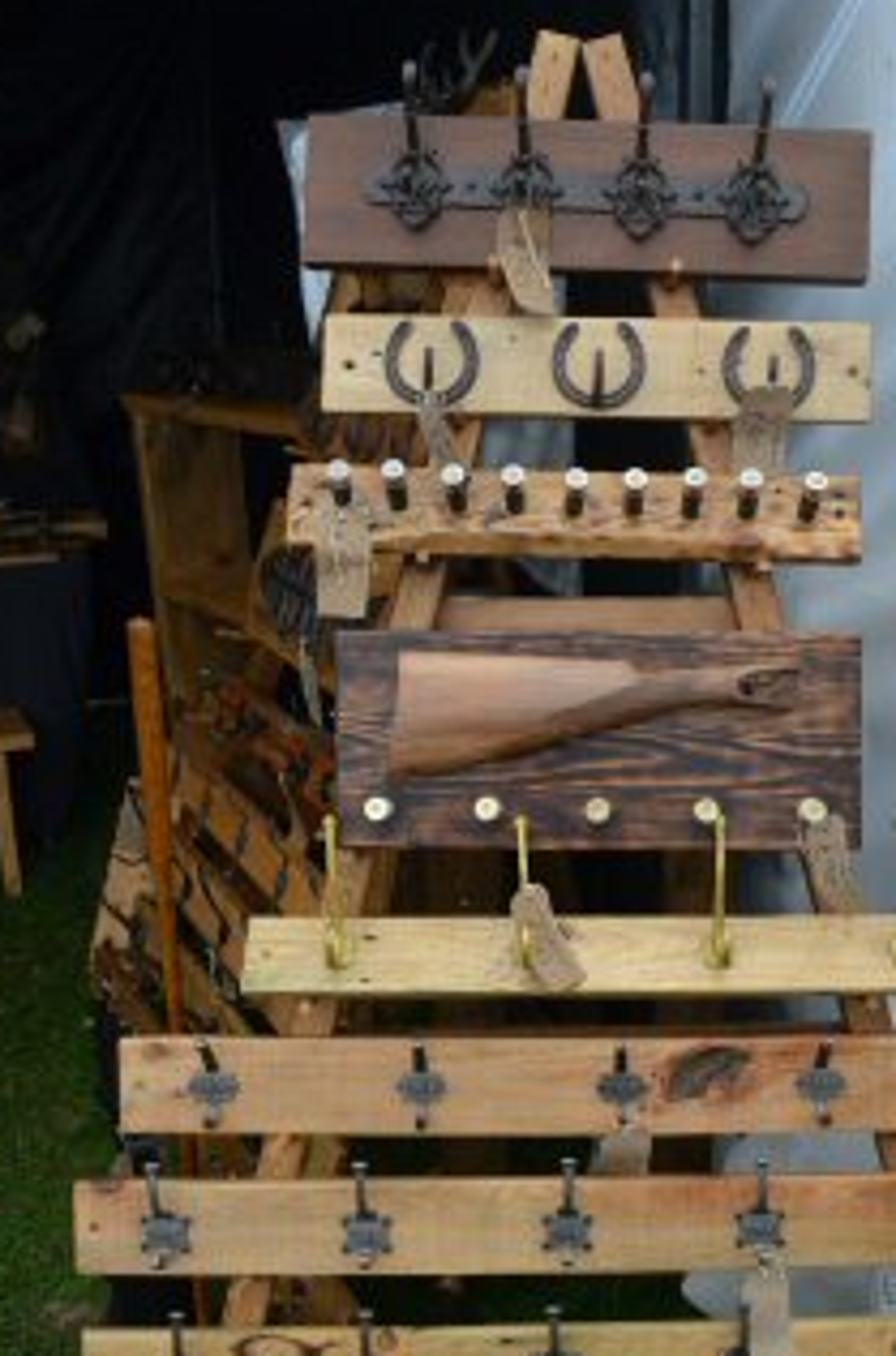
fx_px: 1614
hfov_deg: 30.8
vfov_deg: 45.3
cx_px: 579
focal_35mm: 43
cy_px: 813
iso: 1600
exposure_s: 1/1000
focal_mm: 20
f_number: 8
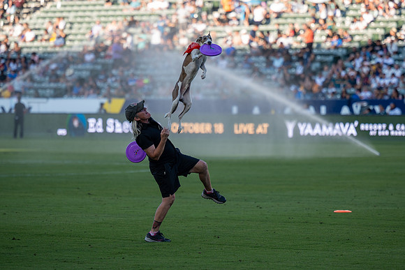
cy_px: 135
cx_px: 213
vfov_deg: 5.6
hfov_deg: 8.4
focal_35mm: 244
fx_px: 2745
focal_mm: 155
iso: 220
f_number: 2.8
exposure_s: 1/1000
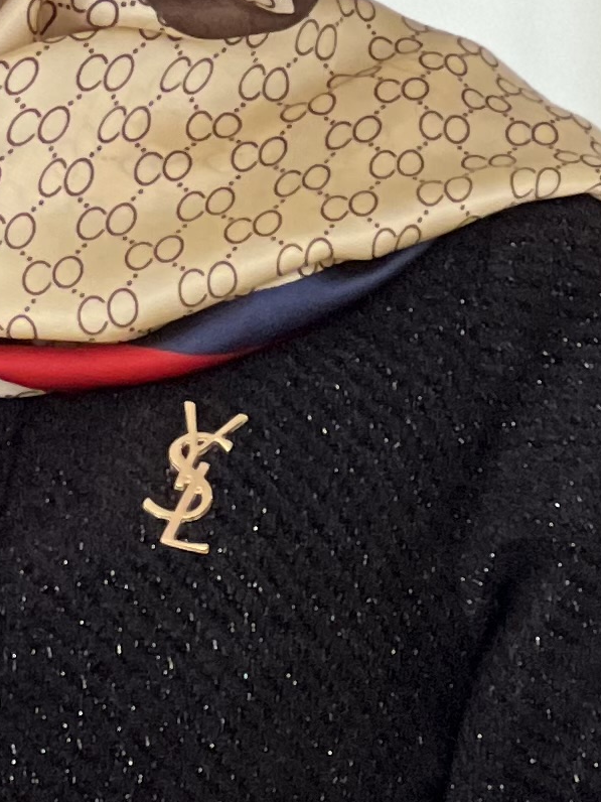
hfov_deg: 3.8
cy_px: 906
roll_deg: -0.1
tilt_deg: -3.9
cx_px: -199
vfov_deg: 5.1
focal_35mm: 390
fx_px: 9028
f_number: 2.8
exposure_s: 1/33
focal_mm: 9
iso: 320
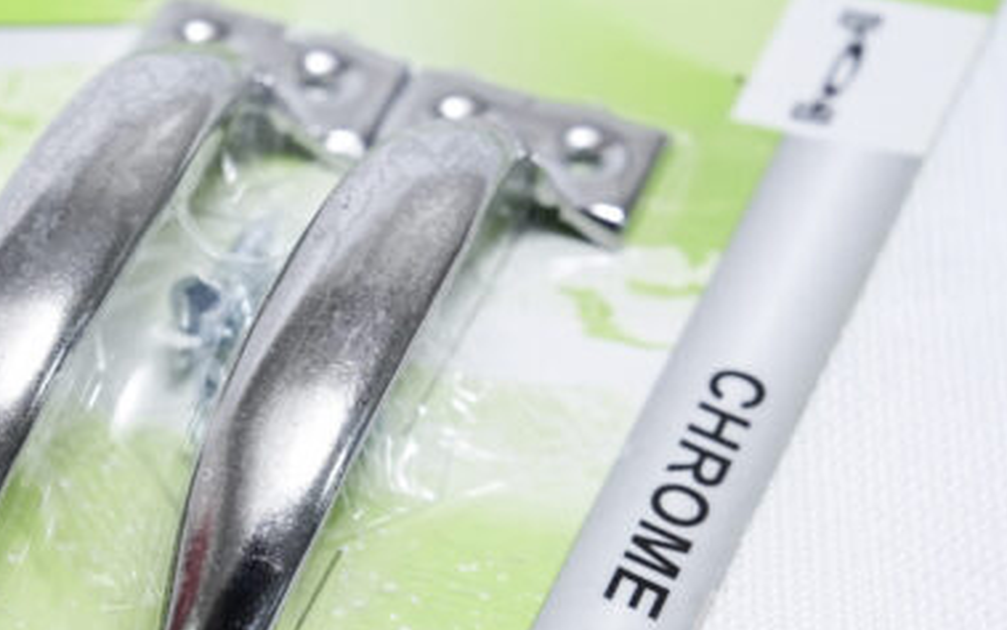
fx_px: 3623
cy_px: 513
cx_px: 88
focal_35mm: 132
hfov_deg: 15.6
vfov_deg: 9.9
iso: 3200
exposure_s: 1/200
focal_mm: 70
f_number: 9
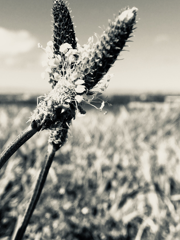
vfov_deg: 52.6
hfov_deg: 40.6
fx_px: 243
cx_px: 84
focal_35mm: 35
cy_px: 128
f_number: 2.2
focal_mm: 4.15
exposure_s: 1/1709
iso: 25
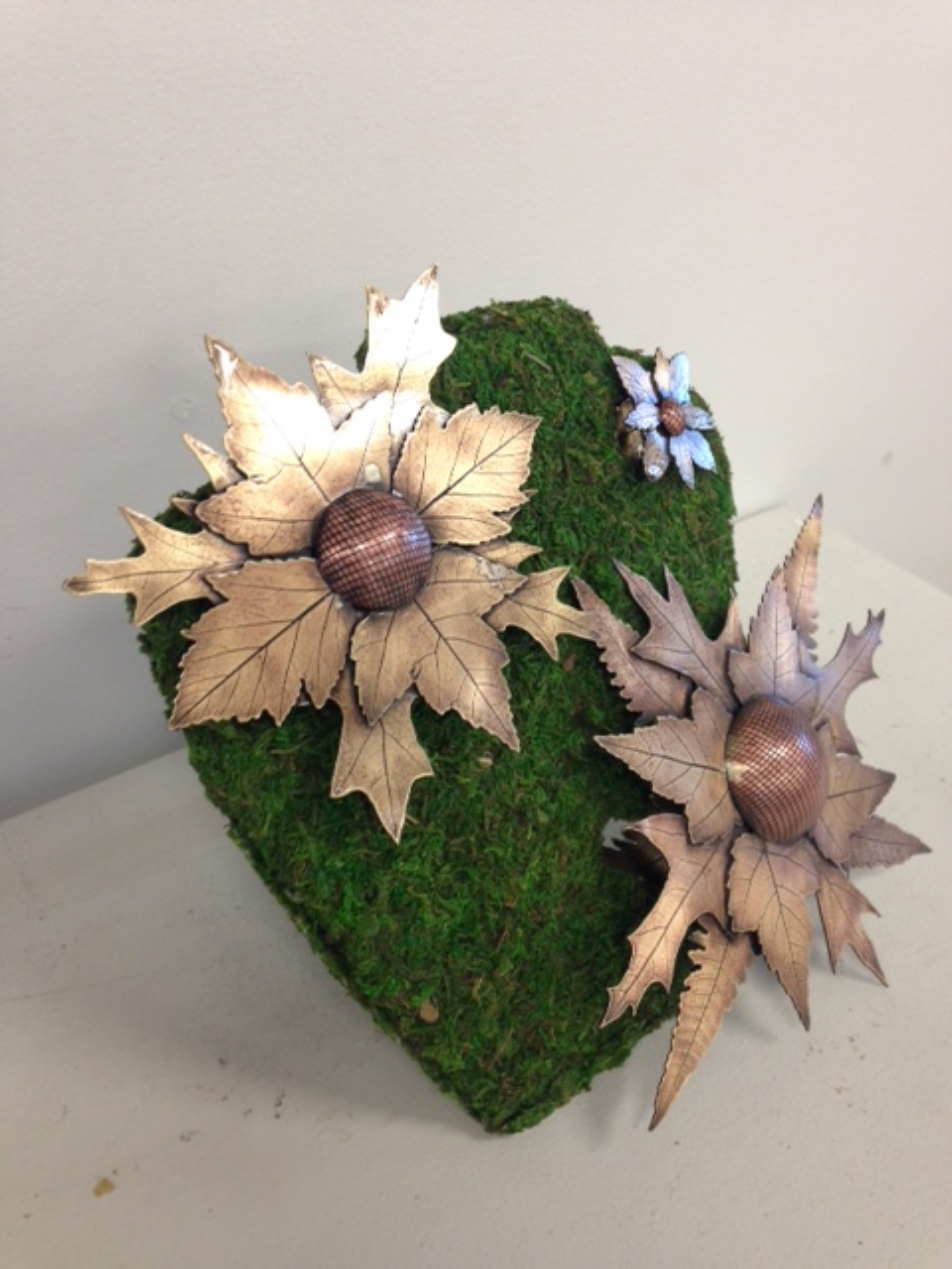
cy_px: 634
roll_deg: -3.1
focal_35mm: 33
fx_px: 1210
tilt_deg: -38.4
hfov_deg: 42.9
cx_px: 476
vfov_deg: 55.4
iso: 64
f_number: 2.4
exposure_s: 1/20
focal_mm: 4.12
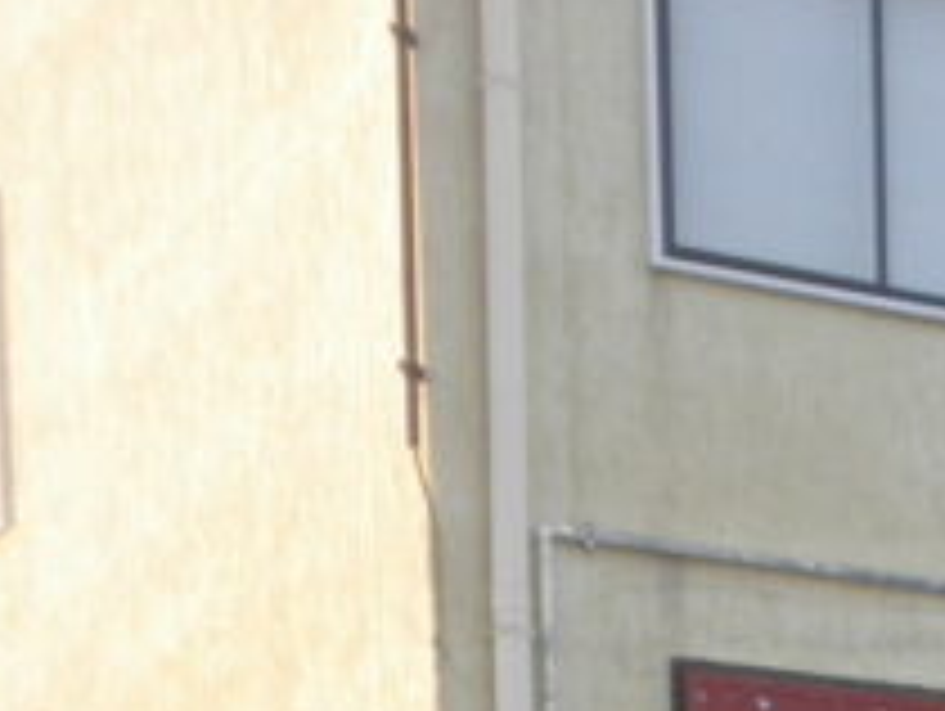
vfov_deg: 8.1
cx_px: 2110
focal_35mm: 160
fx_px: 4373
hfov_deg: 10.8
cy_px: 2007
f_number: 3
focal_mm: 5
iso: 64
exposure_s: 1/80
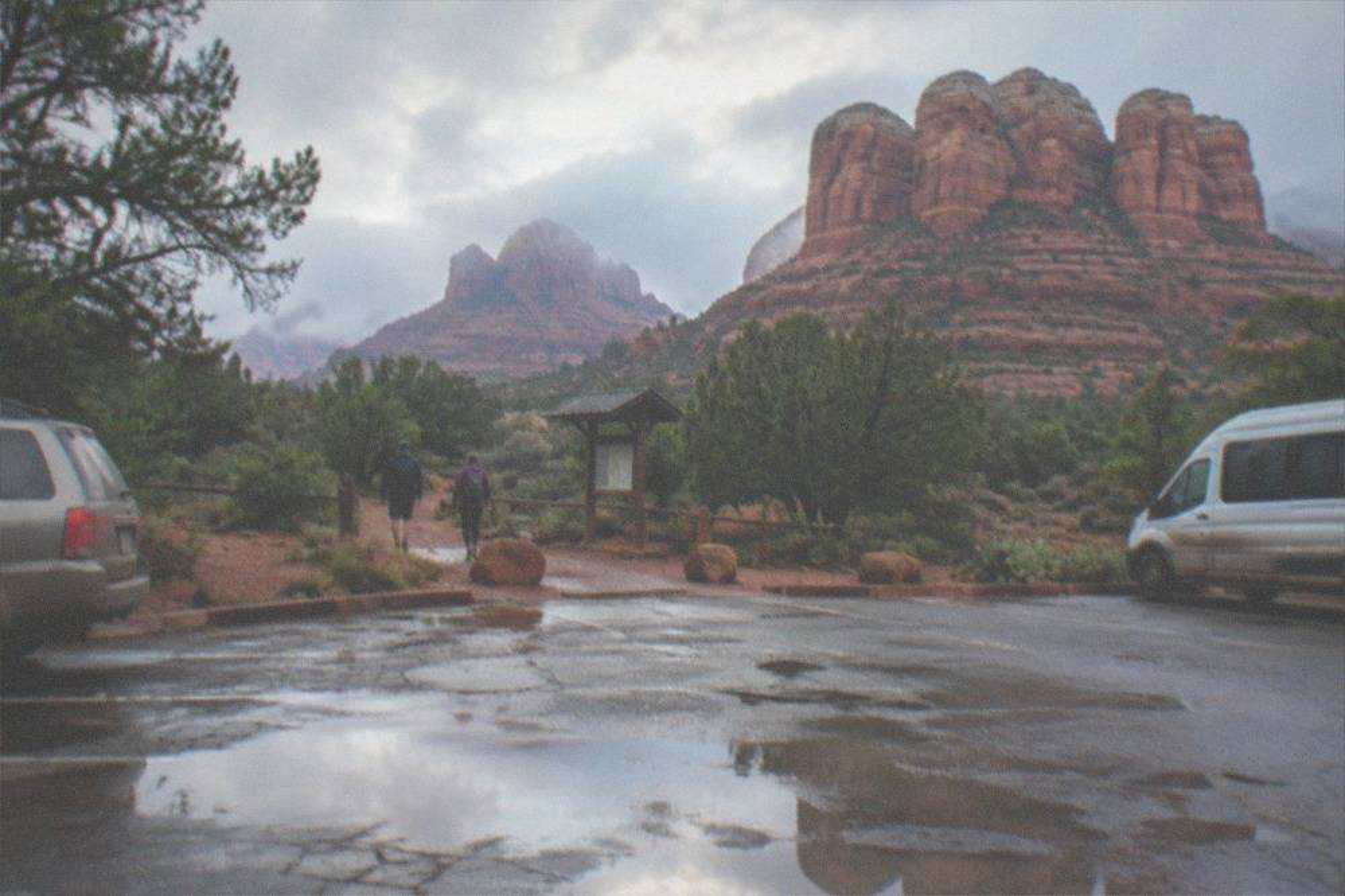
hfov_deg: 54.5
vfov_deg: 37.8
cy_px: 448
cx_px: 672
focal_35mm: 35
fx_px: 1307
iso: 500
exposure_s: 1/1000
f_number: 5
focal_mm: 35
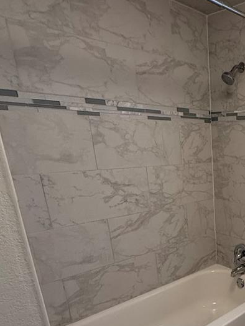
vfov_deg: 54.5
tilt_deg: -17.8
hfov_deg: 37.1
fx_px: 302
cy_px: 239
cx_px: 269
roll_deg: -0.2
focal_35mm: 32
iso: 320
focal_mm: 2.22
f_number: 2.2
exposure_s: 1/120
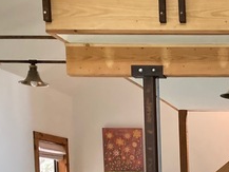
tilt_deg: -4.7
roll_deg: -0.4
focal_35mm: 86
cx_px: 330
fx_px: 569
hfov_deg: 20.0
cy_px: 249
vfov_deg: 15.9
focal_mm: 3.99
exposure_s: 1/30
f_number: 1.8
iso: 500
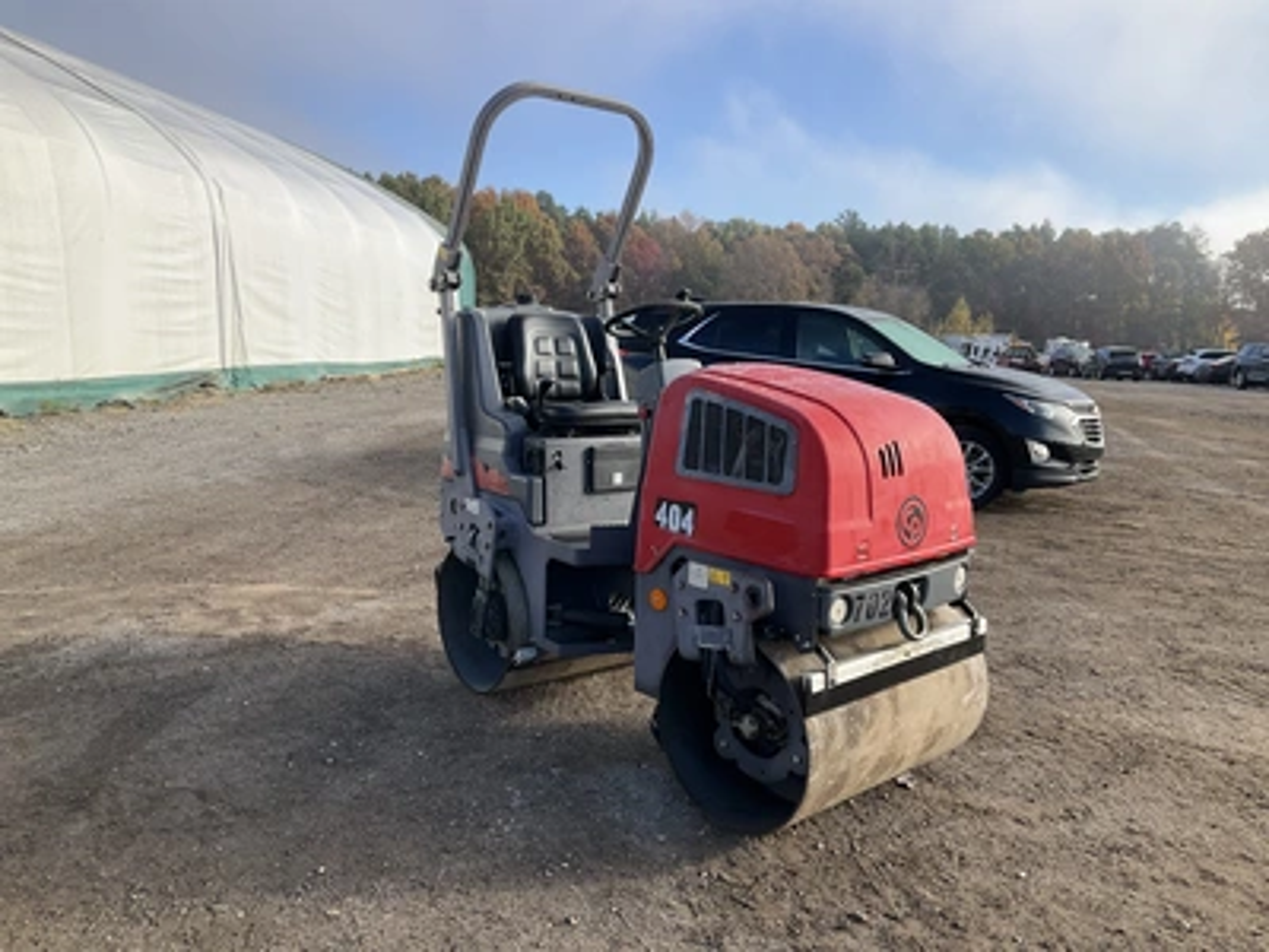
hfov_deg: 61.7
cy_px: 476
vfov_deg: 48.2
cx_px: 634
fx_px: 1063
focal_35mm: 29
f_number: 1.8
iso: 25
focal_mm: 3
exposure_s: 1/1195
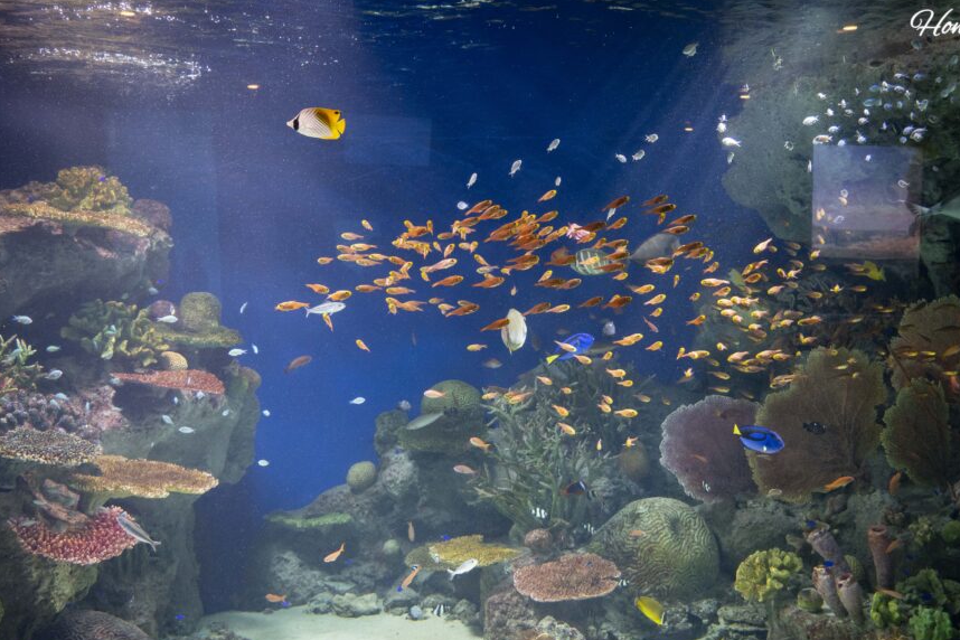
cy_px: 375
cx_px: 516
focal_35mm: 37
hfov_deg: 51.8
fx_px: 987
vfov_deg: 35.8
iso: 4000
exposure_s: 1/160
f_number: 4.5
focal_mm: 31
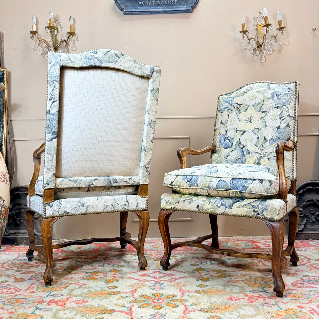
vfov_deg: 55.6
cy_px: 149
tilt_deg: +4.0
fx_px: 302
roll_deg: +0.9
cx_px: 160
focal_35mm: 29
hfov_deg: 55.6
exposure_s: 1/50
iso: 250
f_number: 1.78
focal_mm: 6.76
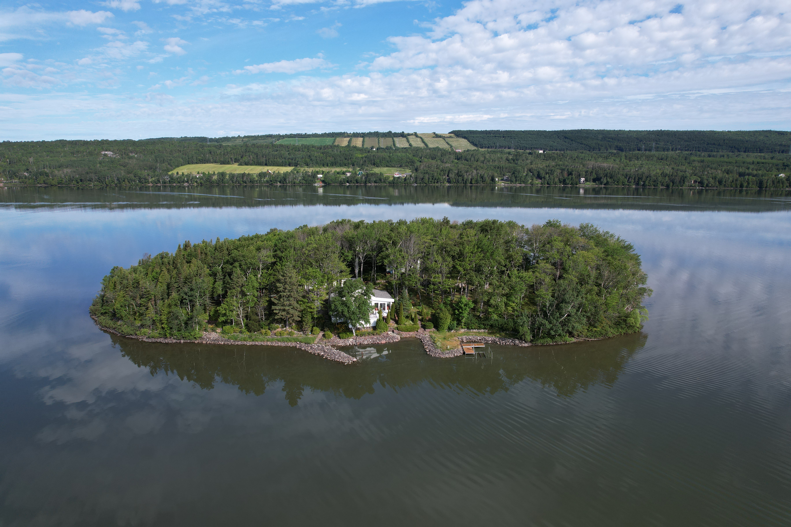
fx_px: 483
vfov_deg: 57.2
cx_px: 396
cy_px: 264
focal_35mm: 22
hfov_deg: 78.6
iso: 100
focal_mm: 8.38
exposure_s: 1/1500
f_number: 2.8
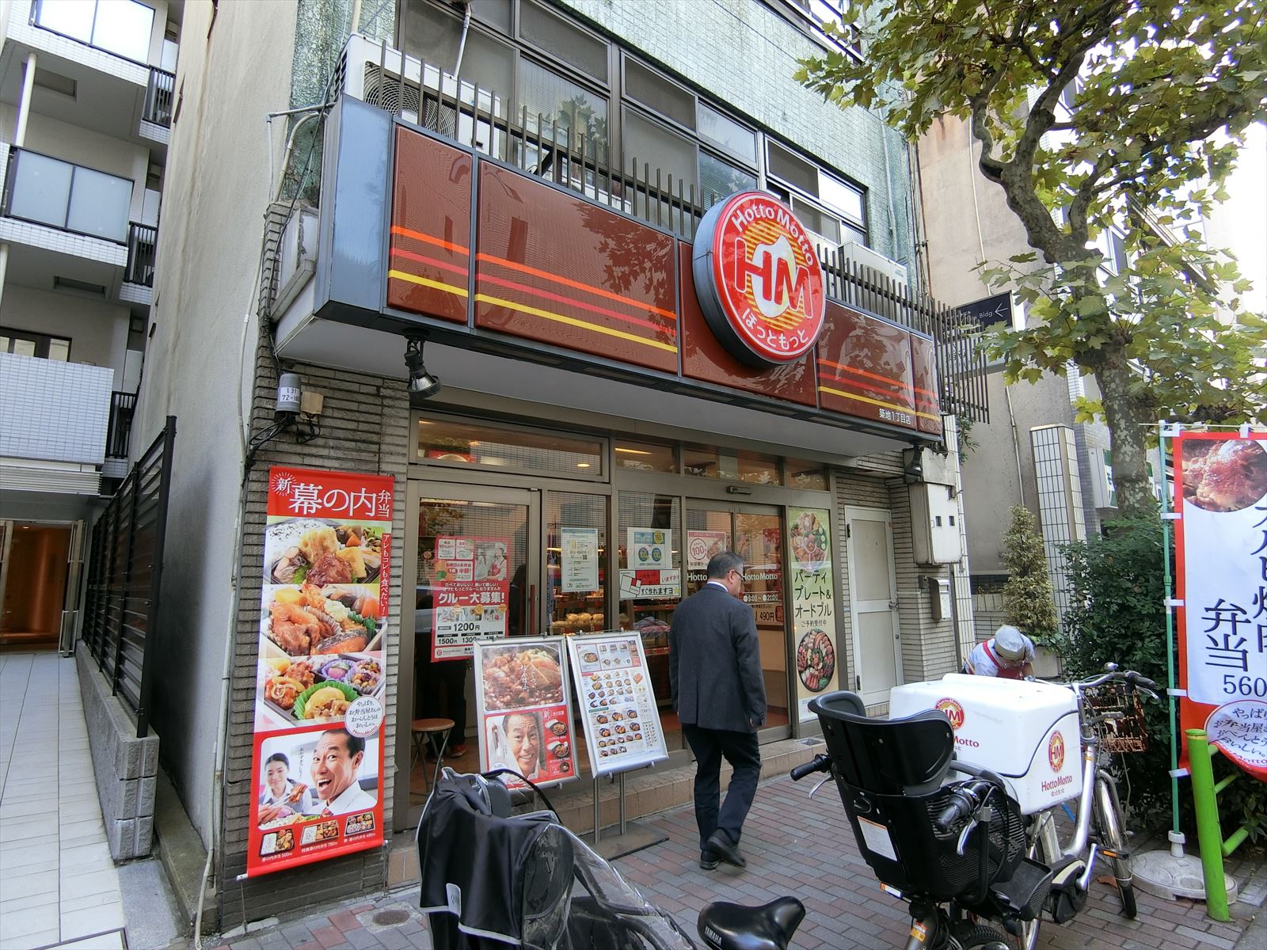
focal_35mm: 19
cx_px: 634
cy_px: 475
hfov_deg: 84.7
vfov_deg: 68.7
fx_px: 695
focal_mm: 4.06
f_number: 2.7
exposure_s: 1/125
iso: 100
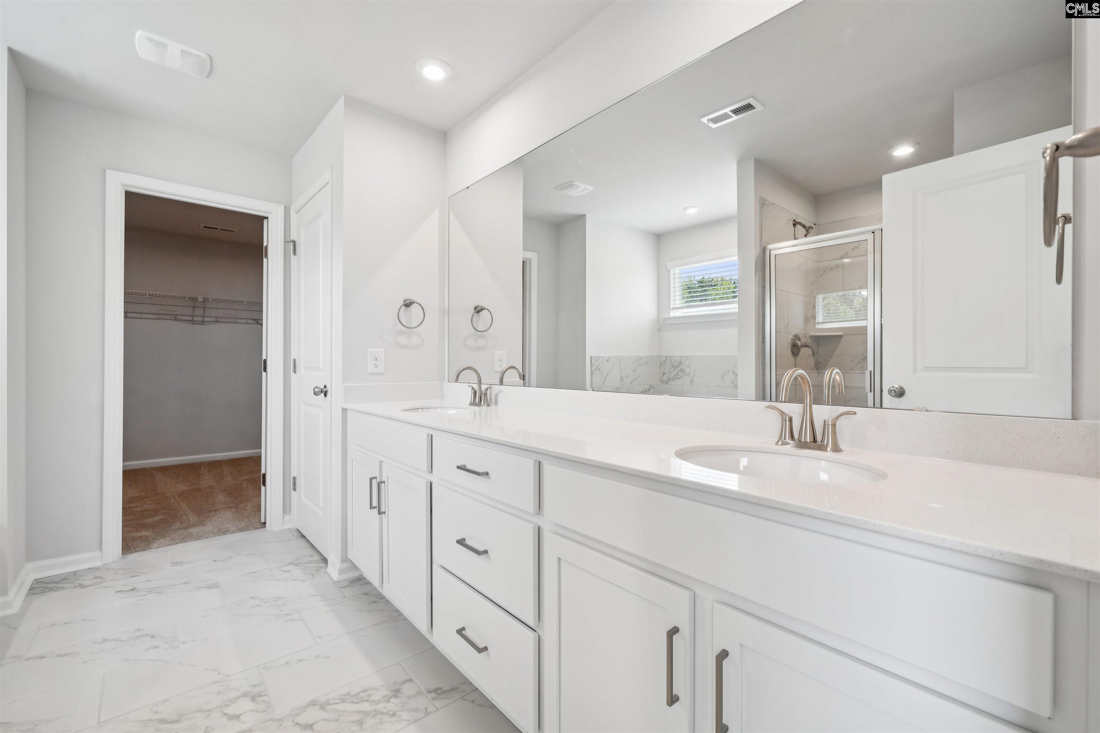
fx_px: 428
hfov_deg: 104.3
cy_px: 366
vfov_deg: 81.2
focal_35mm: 14
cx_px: 550
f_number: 7.1
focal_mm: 14
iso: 160
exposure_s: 1/50
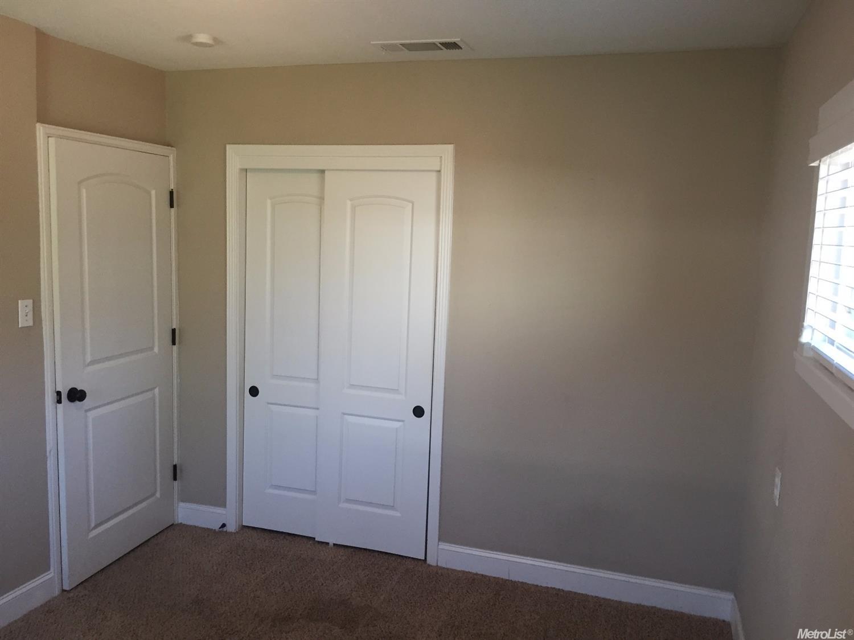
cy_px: 320
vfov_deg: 48.2
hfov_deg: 61.7
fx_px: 715
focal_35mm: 29
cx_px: 427
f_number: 2.2
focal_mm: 4.15
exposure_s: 1/30
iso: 50
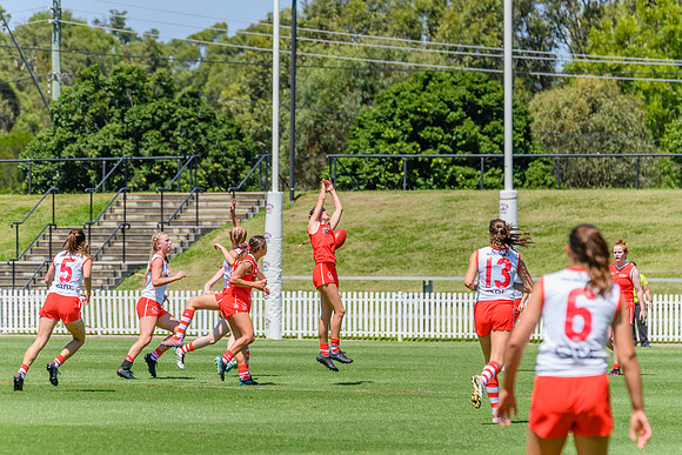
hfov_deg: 6.4
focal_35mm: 320
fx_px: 6068
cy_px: 212
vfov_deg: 4.3
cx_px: 334
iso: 800
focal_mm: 300
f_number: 10
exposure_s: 1/2000
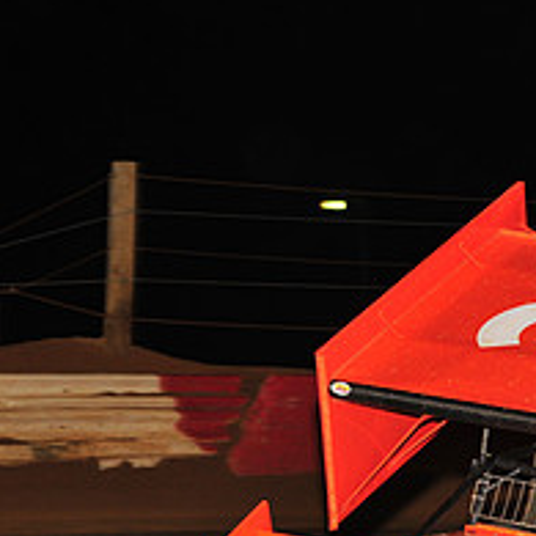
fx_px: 4432
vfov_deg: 6.9
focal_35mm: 253
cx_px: 443
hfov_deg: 6.9
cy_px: 448
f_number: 6.3
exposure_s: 1/250
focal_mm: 100
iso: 800
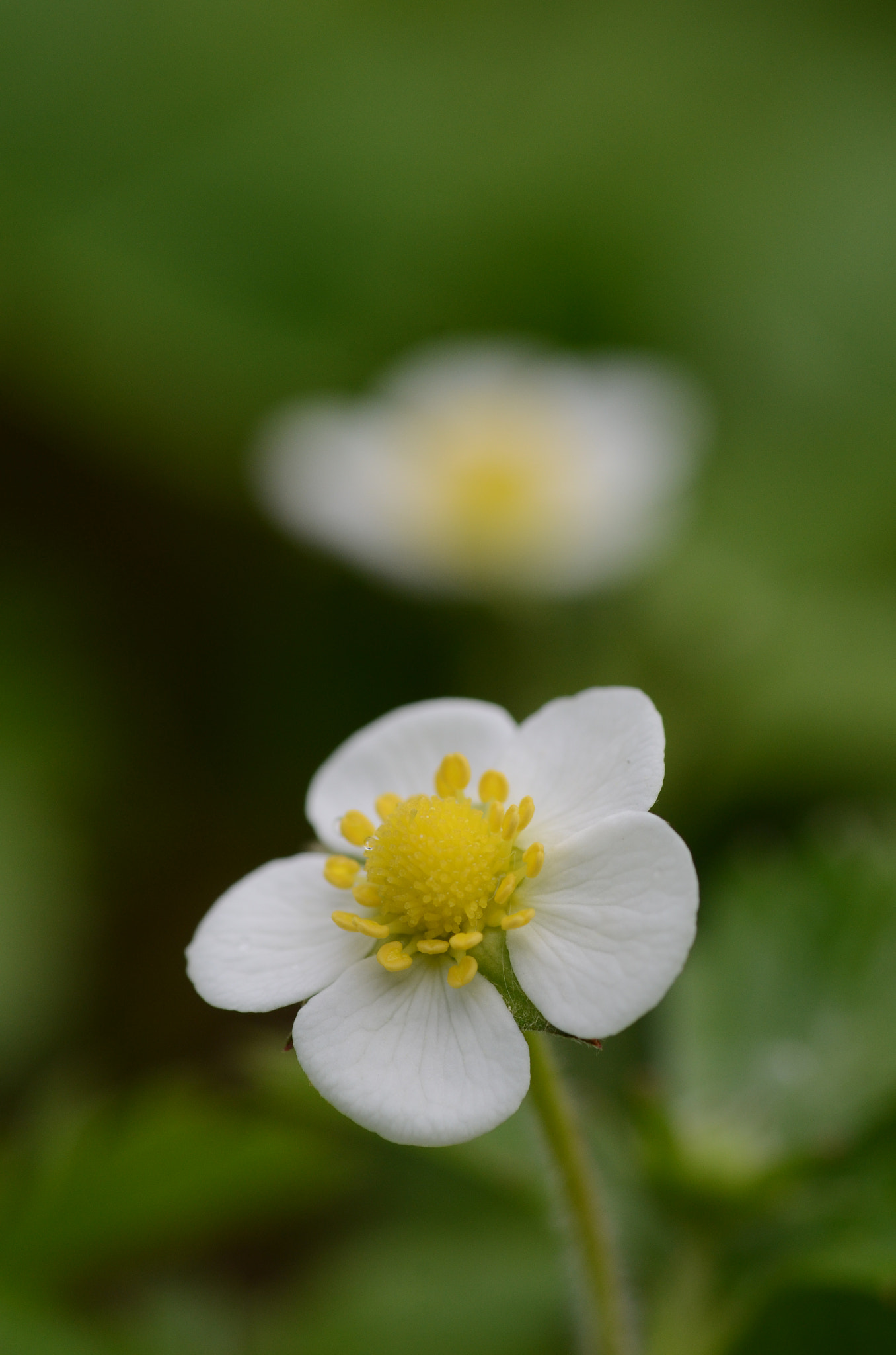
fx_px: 5064
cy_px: 678
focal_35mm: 135
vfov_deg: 15.2
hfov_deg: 10.1
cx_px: 448
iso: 400
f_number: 13
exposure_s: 1/250
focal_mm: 90
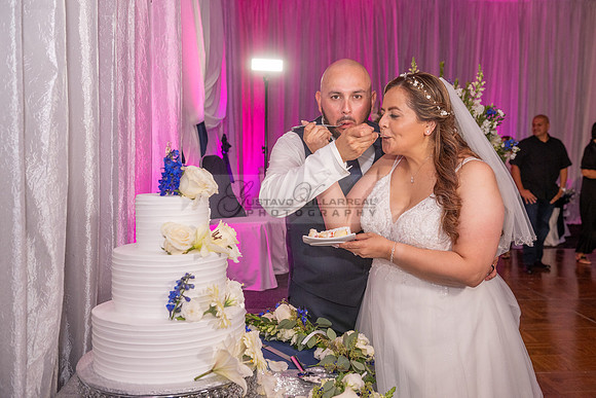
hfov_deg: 50.7
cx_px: 298
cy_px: 199
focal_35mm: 38
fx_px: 629
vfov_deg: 35.1
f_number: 4.5
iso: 1600
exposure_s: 1/200
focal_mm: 38
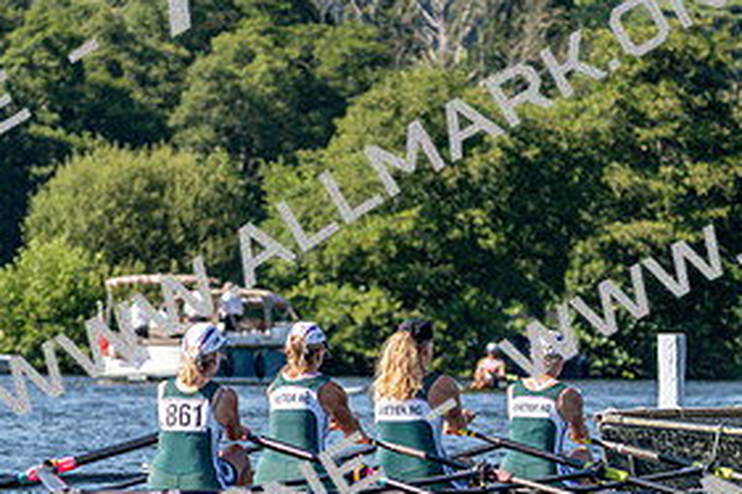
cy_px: 424
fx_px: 8507
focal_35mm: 413
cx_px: 306
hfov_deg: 5.0
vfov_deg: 3.3
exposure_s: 1/1600
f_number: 5.6
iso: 320
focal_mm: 200
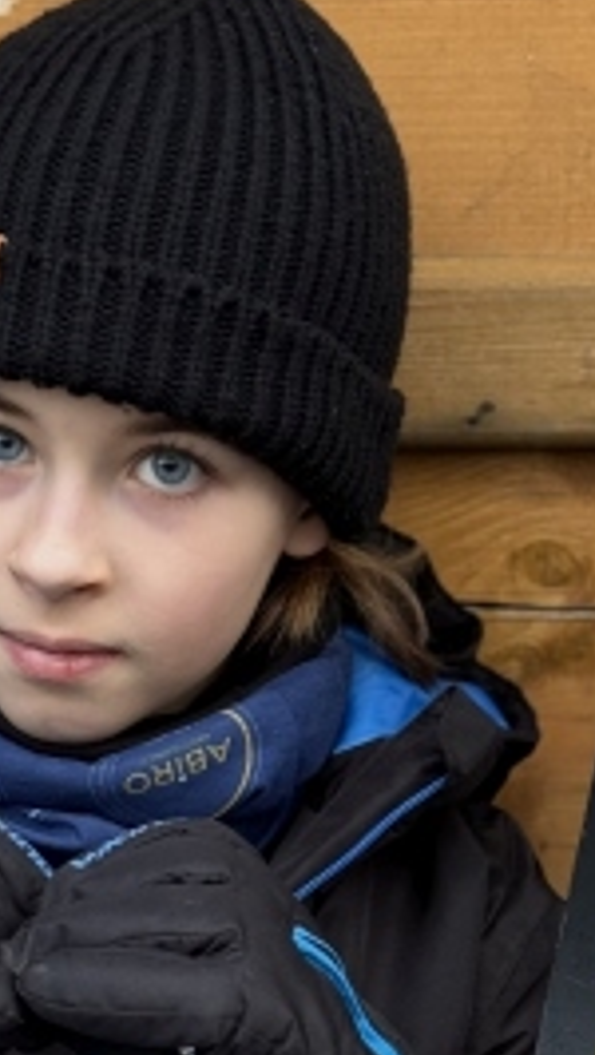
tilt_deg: -18.9
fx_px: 3303
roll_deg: +1.0
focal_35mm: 118
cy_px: 1071
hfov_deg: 10.3
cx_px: 143
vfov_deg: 17.7
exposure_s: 1/96
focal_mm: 6.86
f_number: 1.78
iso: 100
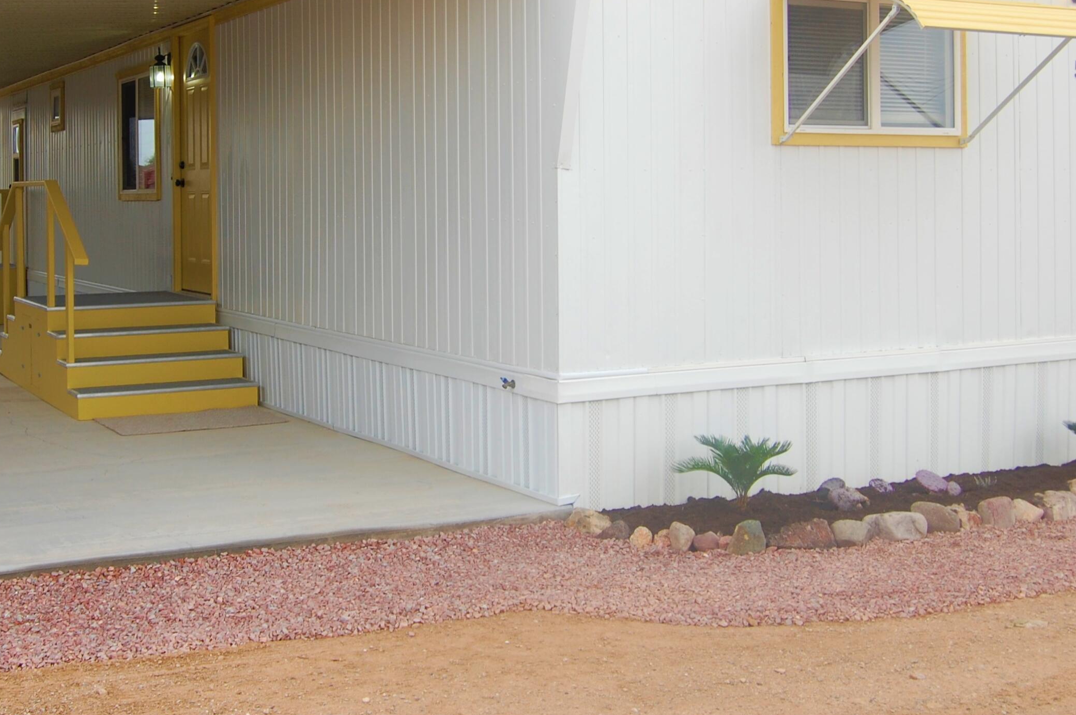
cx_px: 420
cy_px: 204
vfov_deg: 26.8
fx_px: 1485
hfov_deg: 39.6
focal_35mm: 50
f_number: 5.6
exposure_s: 1/125
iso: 220
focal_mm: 23
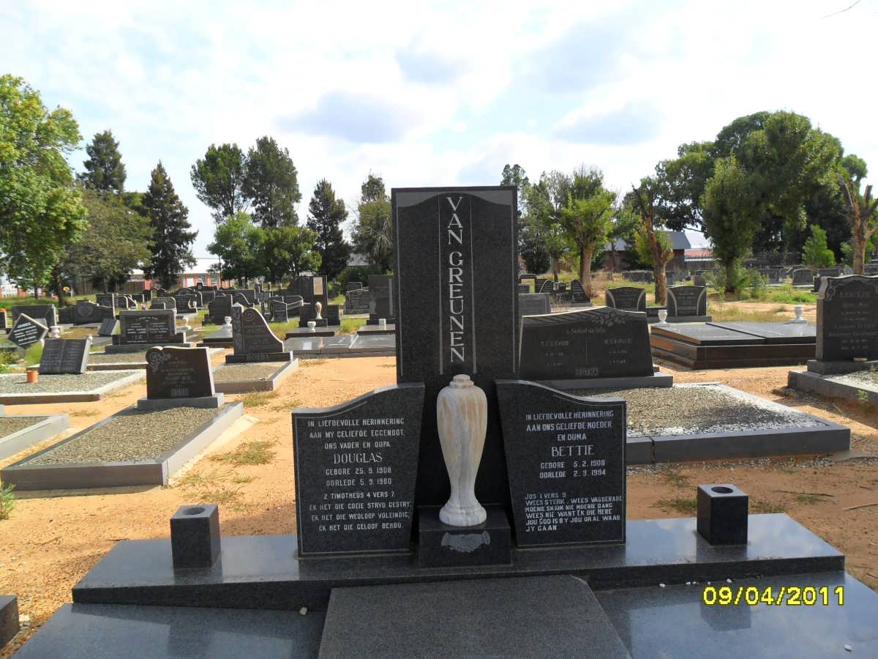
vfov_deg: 51.4
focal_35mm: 27
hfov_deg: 65.3
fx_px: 685
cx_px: 439
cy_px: 330
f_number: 3.5
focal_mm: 4.9
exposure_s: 1/750
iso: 100
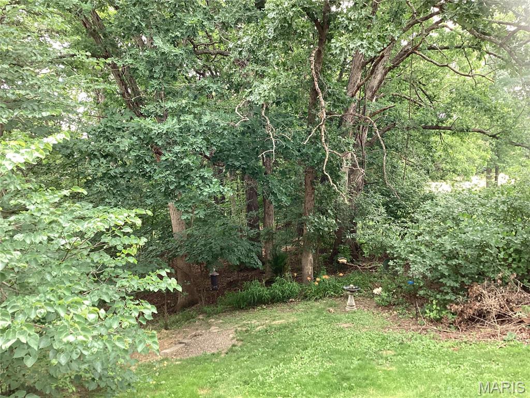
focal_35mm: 31
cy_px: 199
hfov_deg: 58.4
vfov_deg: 45.4
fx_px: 475
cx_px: 265
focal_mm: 3.3
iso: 64
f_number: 2.4
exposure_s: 1/120
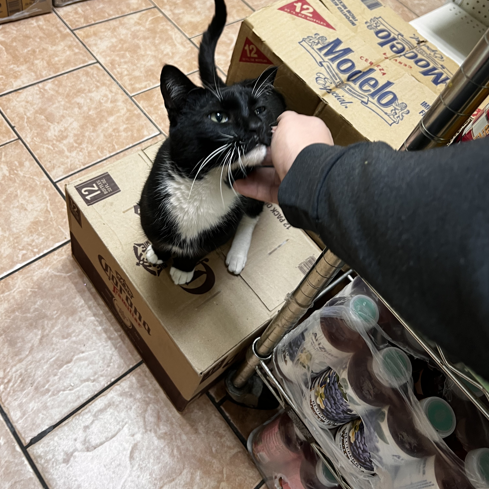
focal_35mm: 31
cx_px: 244
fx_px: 495
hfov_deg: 52.5
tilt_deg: -50.8
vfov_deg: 51.6
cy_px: 166
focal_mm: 5.7
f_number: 1.5
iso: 160
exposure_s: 1/60
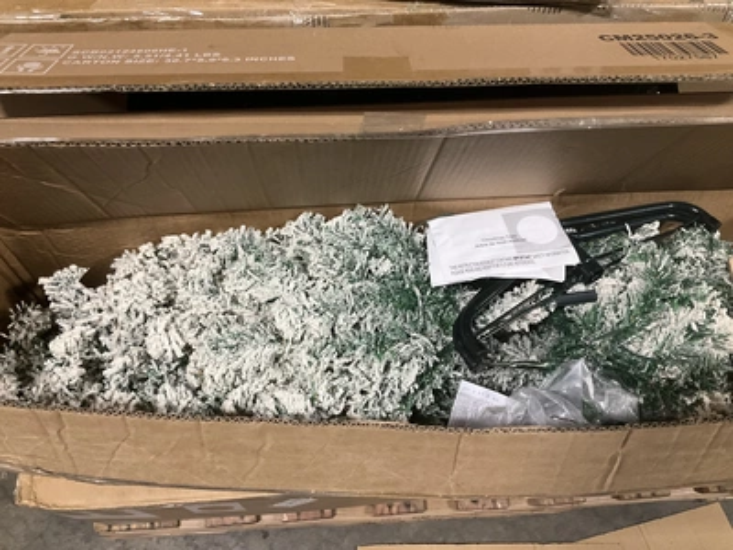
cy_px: 275
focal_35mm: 29
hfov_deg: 61.7
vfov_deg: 48.2
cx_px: 366
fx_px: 614
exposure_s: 1/30
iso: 320
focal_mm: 3
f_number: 1.8
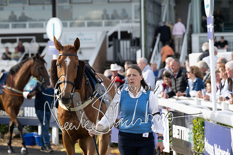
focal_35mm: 145
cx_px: 116
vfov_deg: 9.5
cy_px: 78
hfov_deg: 14.2
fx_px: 938
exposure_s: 1/1250
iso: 400
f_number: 4
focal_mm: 97
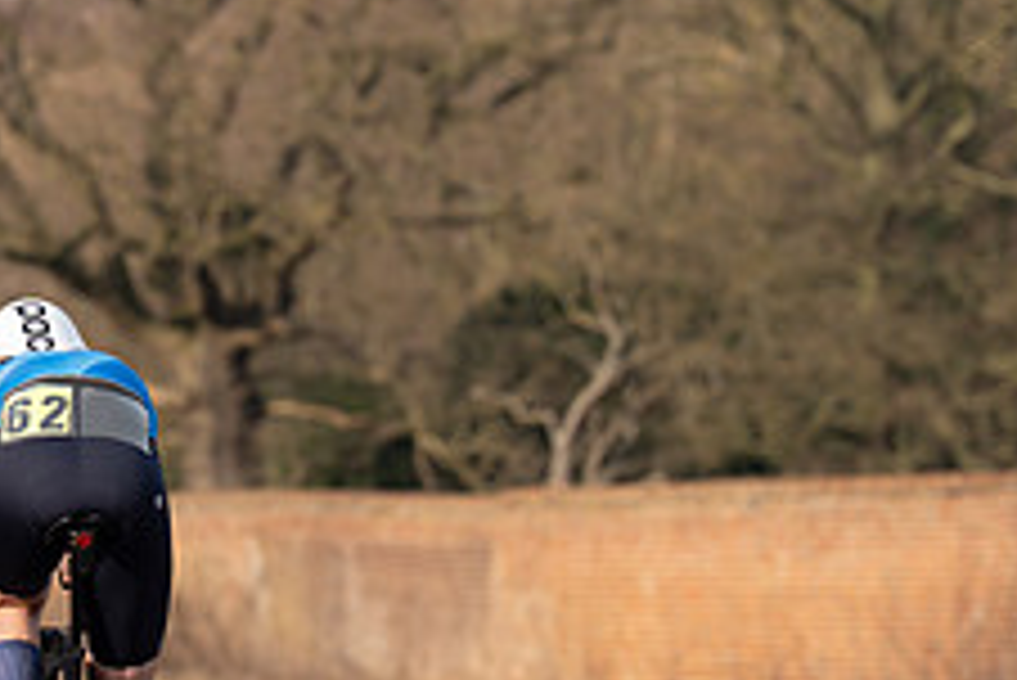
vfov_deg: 3.3
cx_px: 108
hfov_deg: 4.9
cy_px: 475
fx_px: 11872
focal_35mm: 420
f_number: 4
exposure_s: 1/800
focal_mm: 164
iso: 160
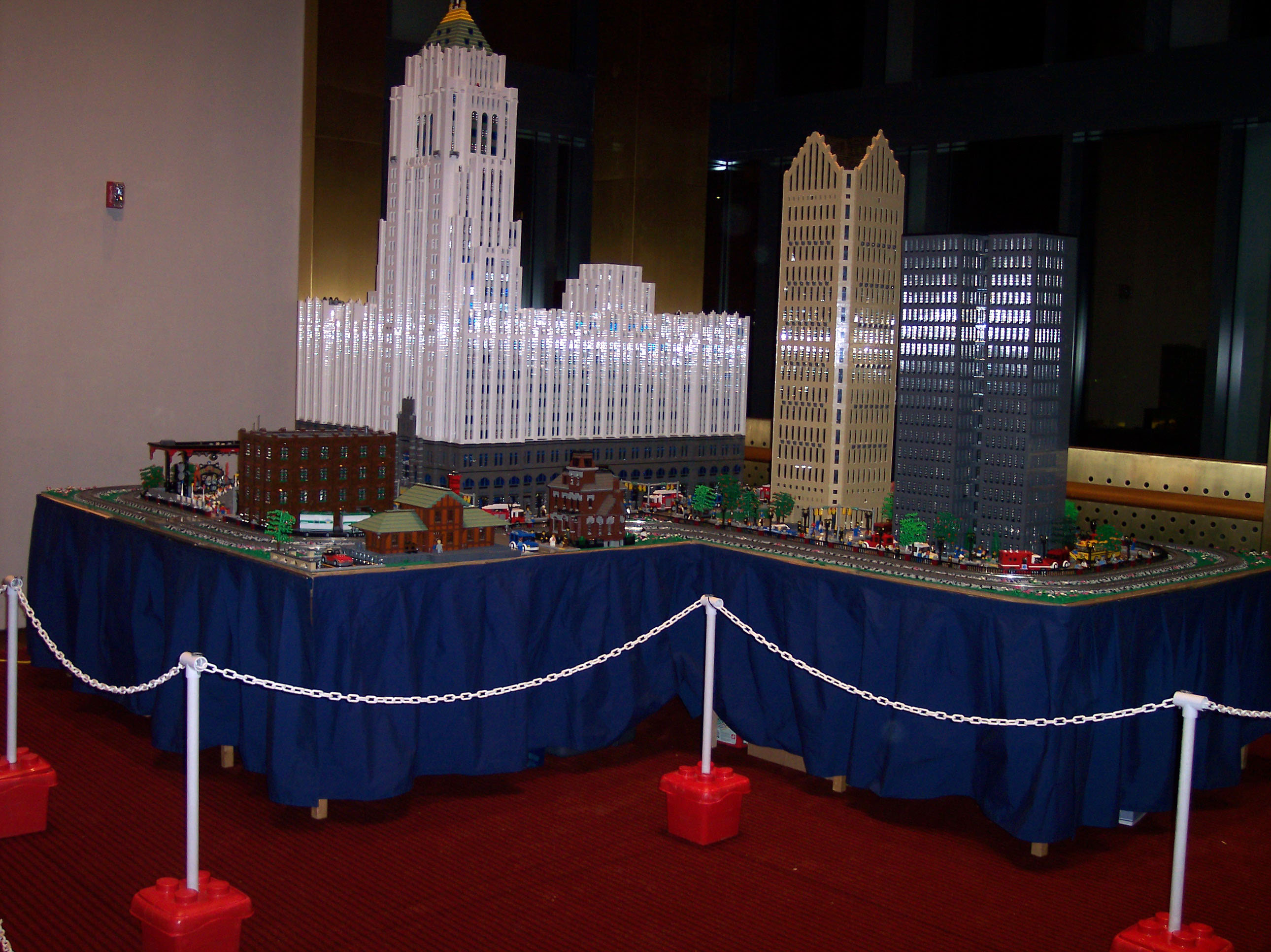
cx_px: 636
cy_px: 476
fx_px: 1394
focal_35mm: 38
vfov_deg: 37.7
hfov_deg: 49.0
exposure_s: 1/30
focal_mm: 8
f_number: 2.8
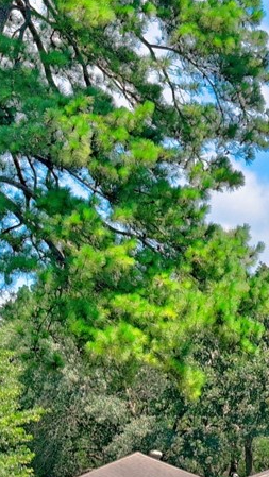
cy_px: 595
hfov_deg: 6.8
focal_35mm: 152
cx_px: 948
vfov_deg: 13.7
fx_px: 1925
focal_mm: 30
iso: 400
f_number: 8
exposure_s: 1/500
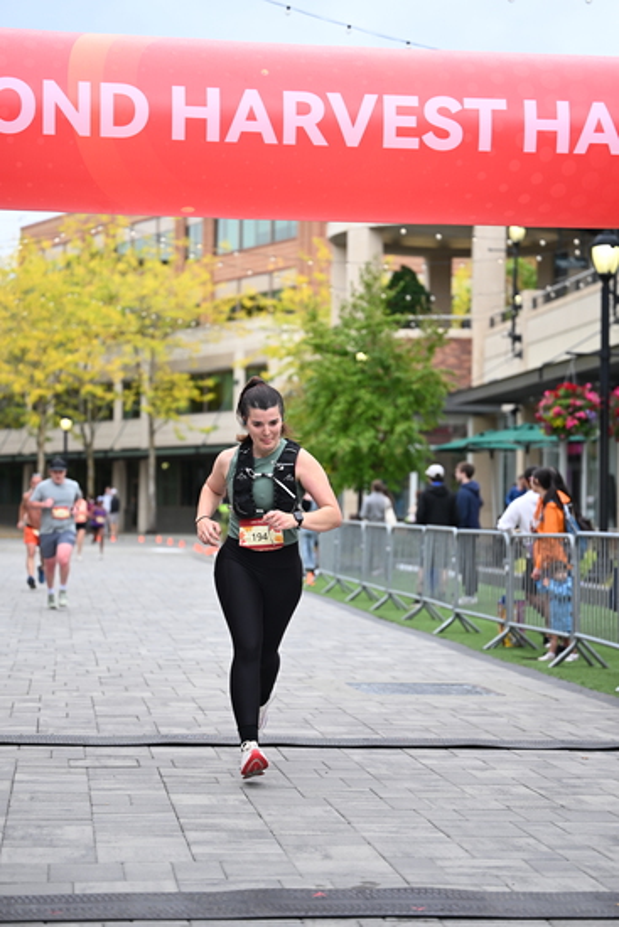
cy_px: 464
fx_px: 1985
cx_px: 310
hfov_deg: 17.7
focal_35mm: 77
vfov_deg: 26.3
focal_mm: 77
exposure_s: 1/2000
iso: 640
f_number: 2.8
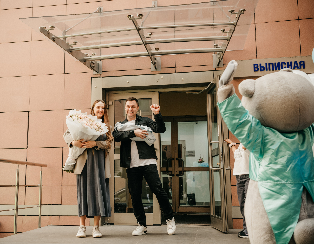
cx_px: 131
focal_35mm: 44
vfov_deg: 33.4
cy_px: 122
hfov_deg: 42.1
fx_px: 407
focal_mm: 40
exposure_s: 1/320
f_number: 3.5
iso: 400
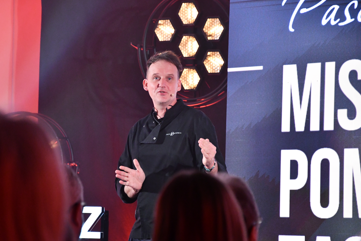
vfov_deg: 7.7
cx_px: 162
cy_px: 135
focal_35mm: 179
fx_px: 1795
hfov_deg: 11.5
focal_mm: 105
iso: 4500
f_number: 5.6
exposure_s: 1/160
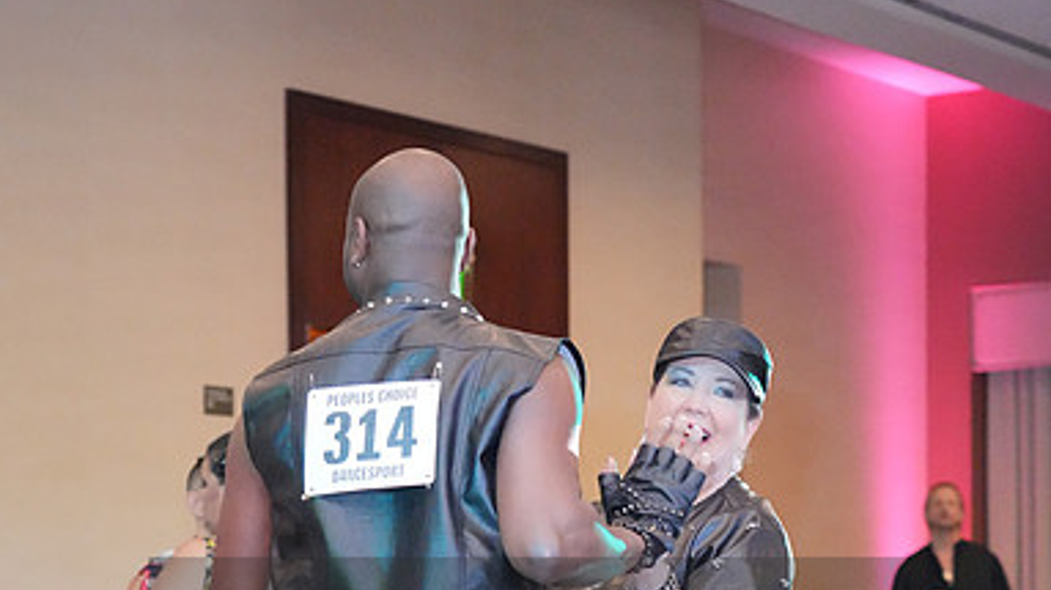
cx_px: 528
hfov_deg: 21.4
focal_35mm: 100
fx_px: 2785
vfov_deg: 11.9
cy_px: 650
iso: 12800
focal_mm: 63
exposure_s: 1/400
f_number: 4
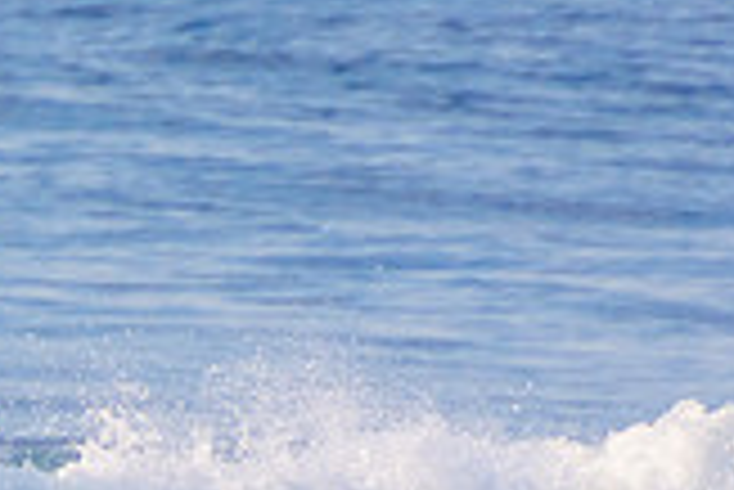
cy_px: 802
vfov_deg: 0.6
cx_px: -311
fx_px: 45160
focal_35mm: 2213
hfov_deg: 0.9
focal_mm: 400
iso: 360
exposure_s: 1/1250
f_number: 5.6
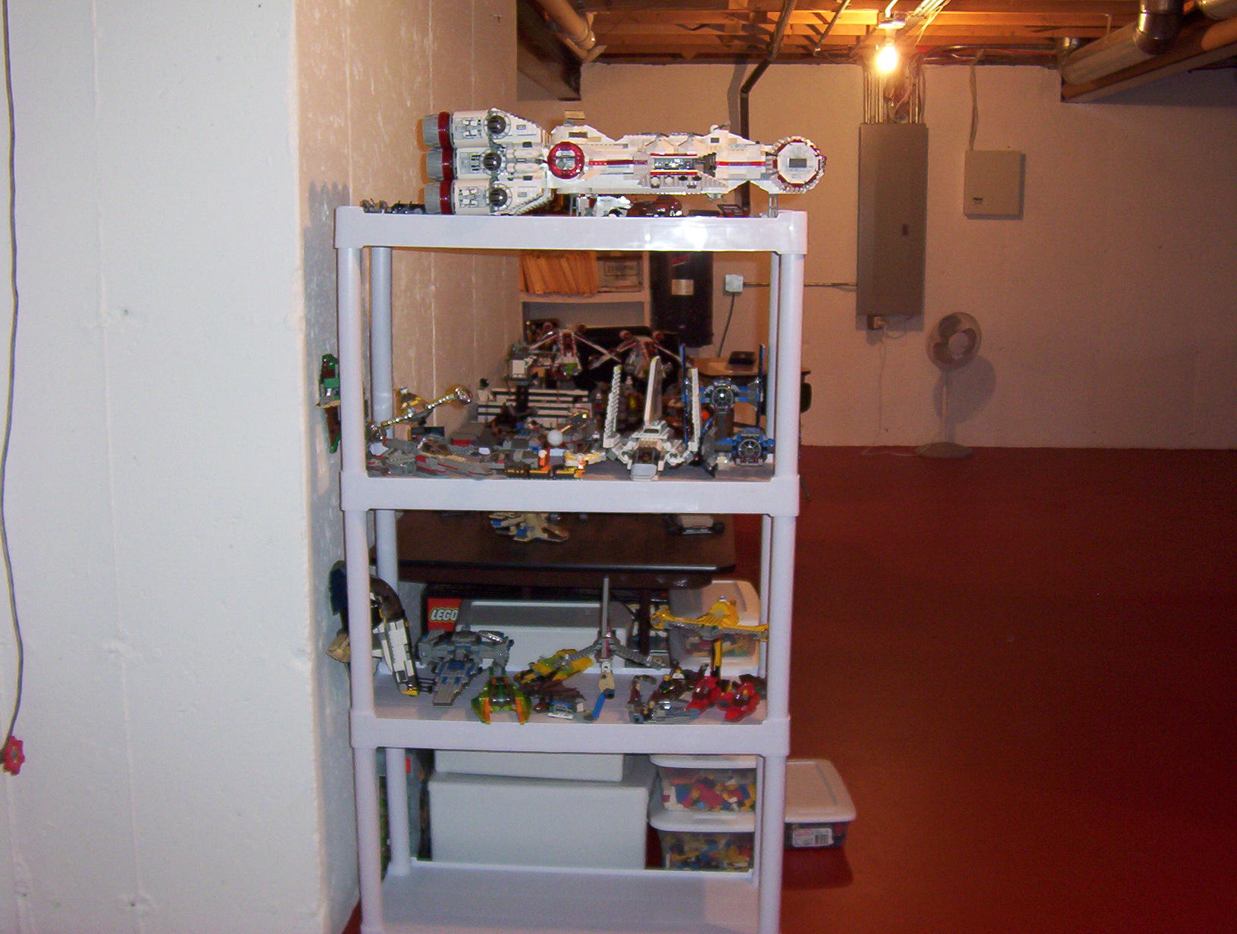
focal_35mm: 36
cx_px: 618
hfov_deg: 51.2
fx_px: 1289
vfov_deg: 39.8
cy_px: 467
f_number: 2.76
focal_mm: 5.54
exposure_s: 1/30
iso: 140
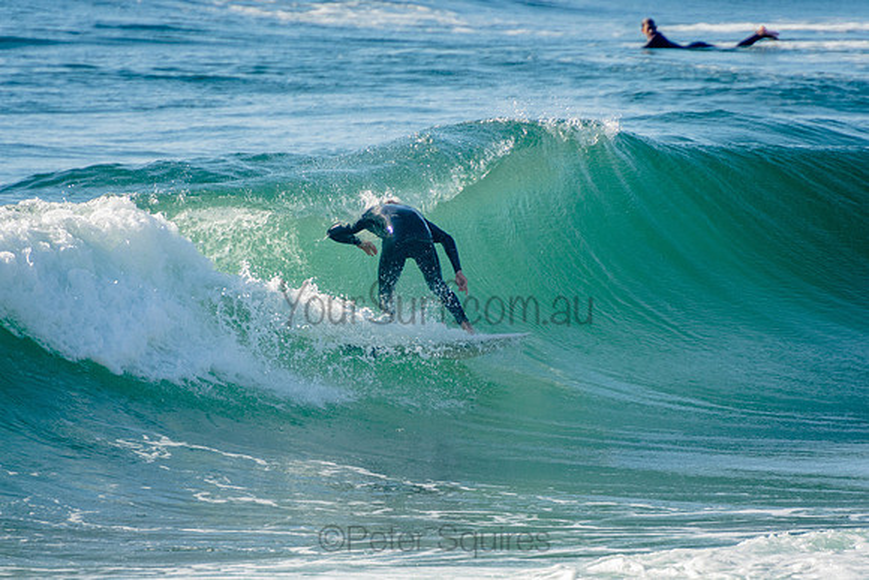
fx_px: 14486
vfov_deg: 2.3
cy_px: 290
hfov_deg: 3.4
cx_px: 434
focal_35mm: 600
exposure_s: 1/1250
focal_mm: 400
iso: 280
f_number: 5.6
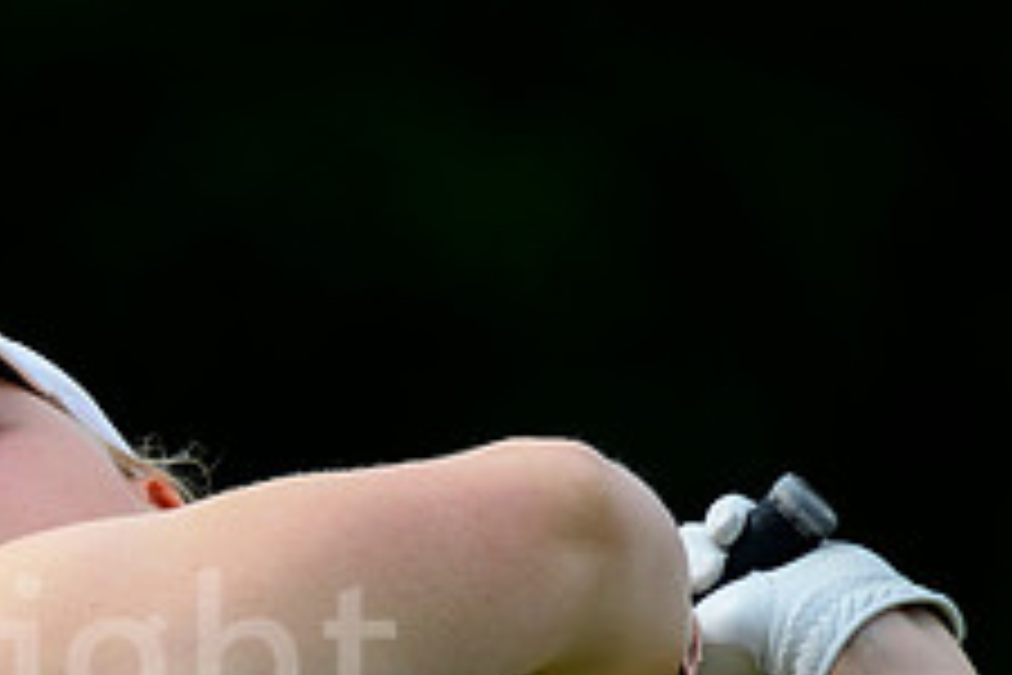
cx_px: -608
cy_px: 754
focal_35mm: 1496
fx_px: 42051
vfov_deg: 0.9
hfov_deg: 1.4
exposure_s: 1/2000
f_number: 5.6
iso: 800
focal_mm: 400
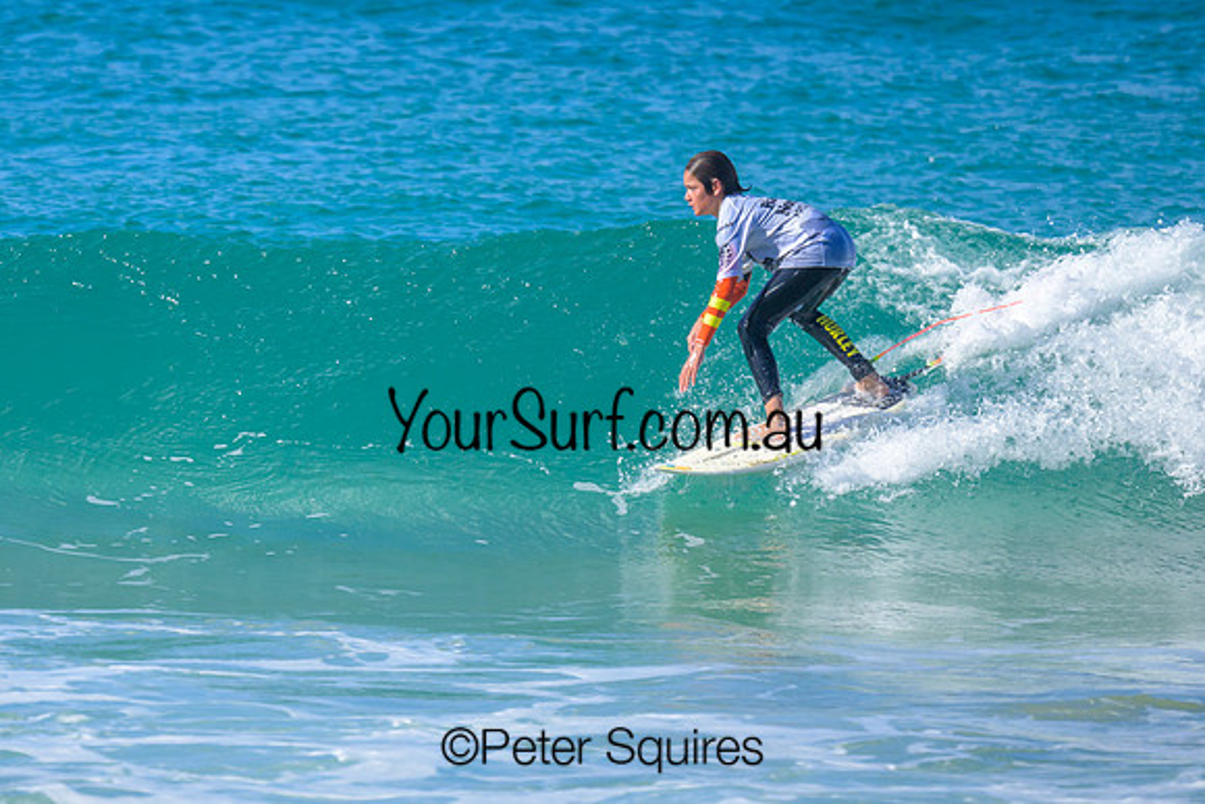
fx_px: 36773
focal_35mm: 1098
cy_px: 336
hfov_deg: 1.9
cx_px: 417
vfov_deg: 1.3
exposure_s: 1/2000
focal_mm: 800
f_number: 6.3
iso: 500
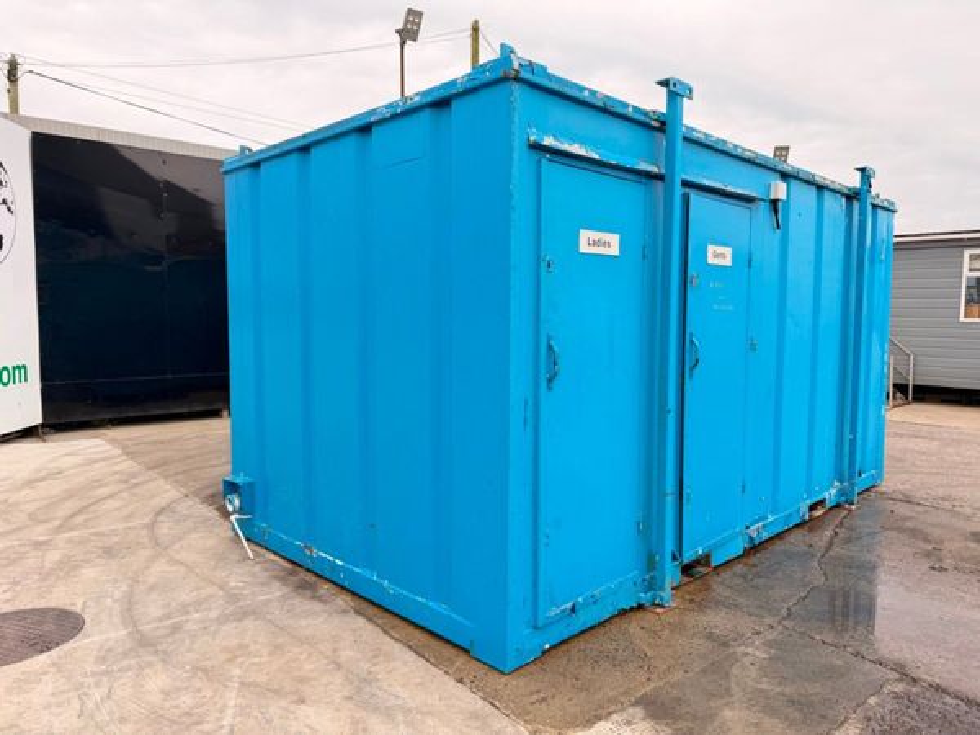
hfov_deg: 71.6
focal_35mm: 24
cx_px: 490
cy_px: 368
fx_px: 679
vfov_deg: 56.8
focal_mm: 6.76
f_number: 1.78
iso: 80
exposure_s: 1/571
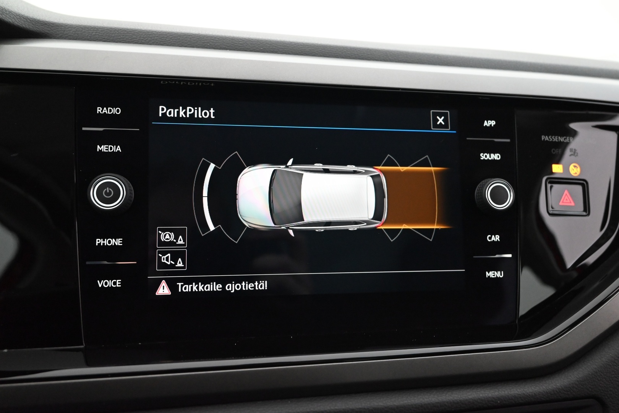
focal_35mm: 30
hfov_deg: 62.8
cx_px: 310
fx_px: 507
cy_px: 206
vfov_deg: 44.3
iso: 5600
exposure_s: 1/60
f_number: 4.5
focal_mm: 29.5
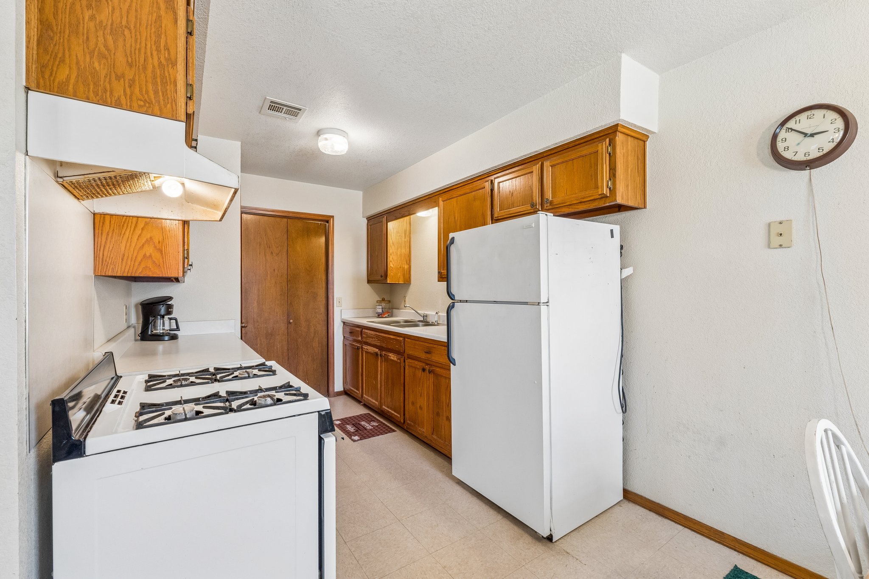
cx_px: 434
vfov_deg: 77.3
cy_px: 290
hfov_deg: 100.4
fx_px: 362
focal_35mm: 15
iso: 200
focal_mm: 10
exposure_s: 1/20
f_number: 8
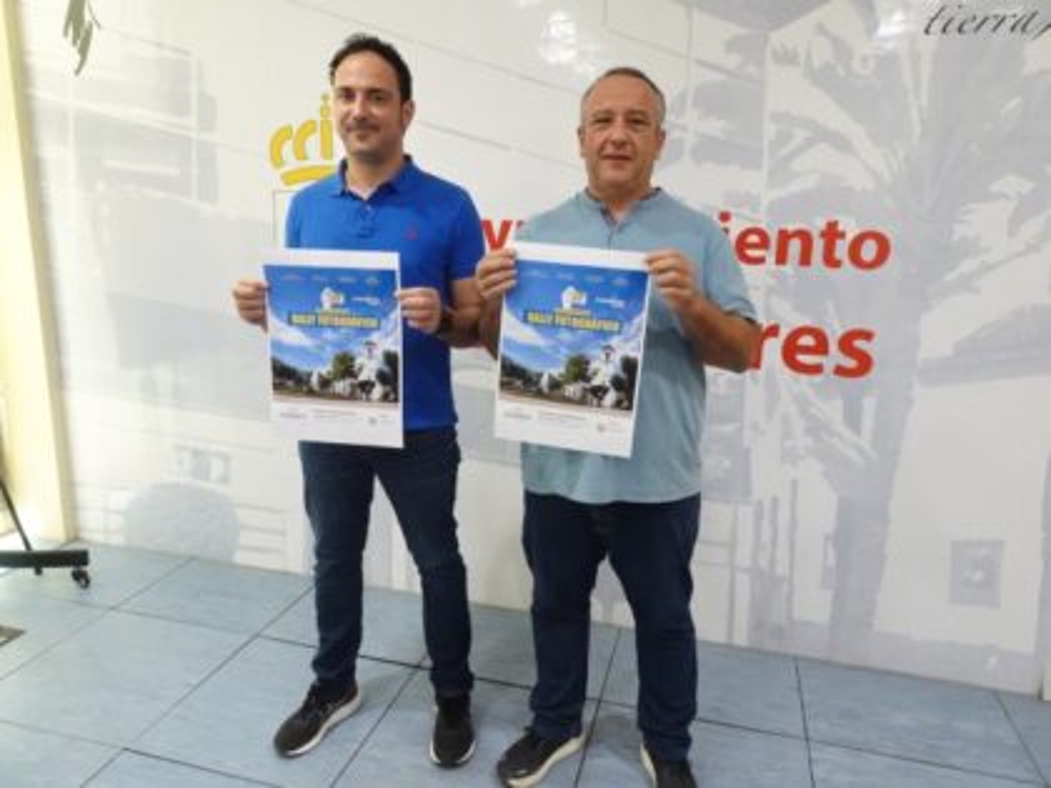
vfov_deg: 56.8
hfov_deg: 71.6
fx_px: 729
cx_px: 526
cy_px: 394
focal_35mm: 24
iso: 500
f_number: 3.5
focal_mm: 4.25
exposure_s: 1/60
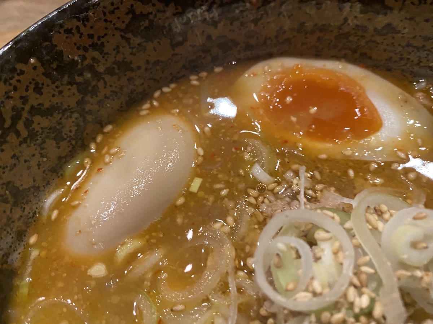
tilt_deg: -60.0
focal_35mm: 26
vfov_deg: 53.1
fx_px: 325
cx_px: 216
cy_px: 162
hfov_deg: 67.3
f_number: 1.8
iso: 500
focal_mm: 4.25
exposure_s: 1/50
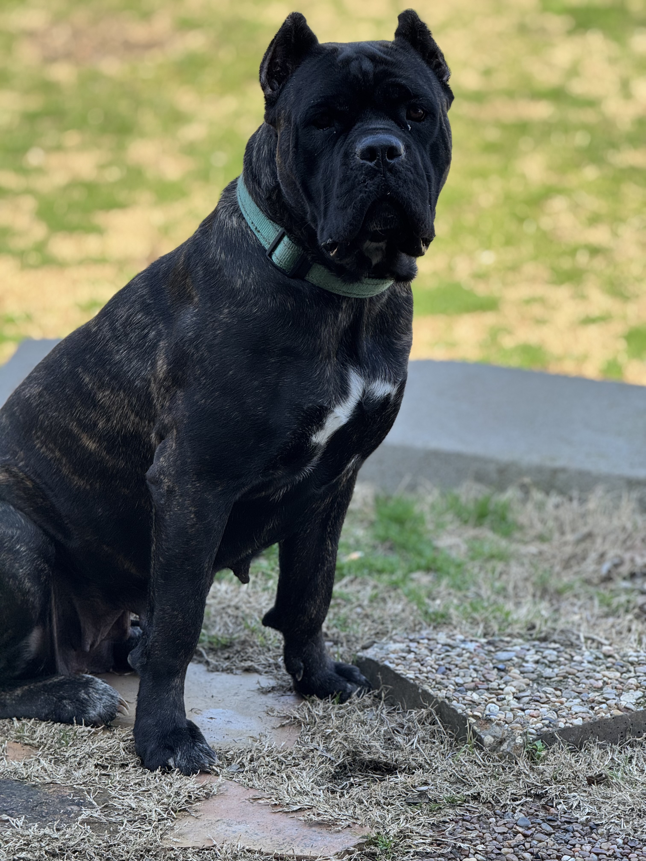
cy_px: 430
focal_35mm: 120
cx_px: 323
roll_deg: -1.6
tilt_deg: -19.3
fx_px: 2986
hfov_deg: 12.3
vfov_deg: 16.4
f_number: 2.8
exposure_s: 1/284
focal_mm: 15.66
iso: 50
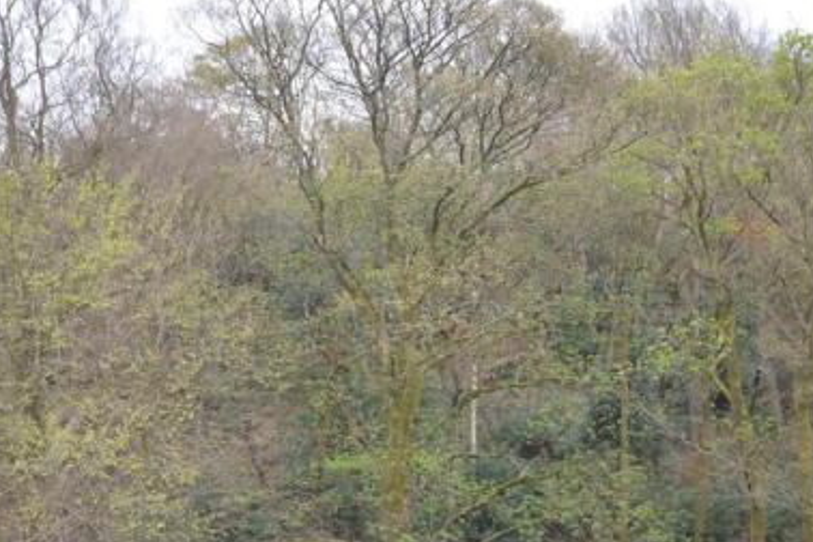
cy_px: 256
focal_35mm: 52
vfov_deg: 26.0
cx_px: 406
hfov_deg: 38.2
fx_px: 1174
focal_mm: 20
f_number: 5.6
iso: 360
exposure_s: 1/125
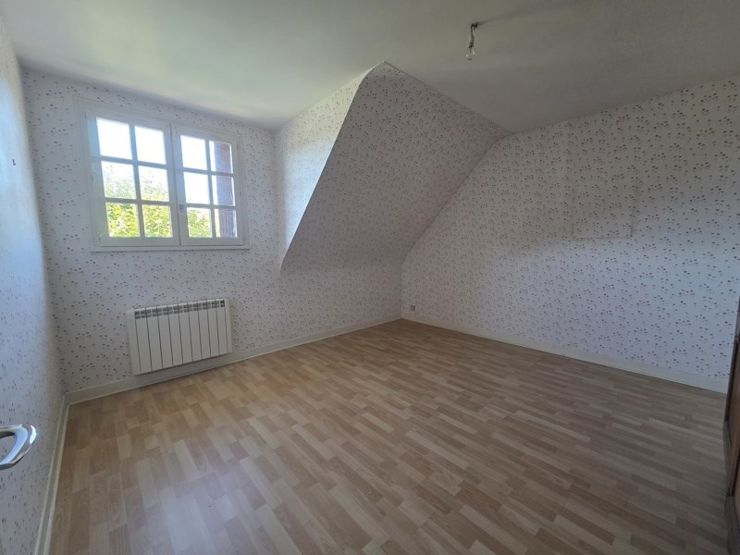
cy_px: 278
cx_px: 370
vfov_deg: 89.9
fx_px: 278
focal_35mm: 13
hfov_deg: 106.2
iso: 200
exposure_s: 1/50
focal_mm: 2.2
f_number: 2.2
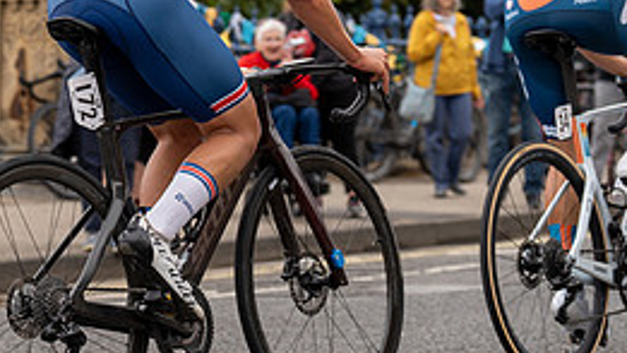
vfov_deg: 7.4
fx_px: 2711
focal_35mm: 163
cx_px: 24
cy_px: 54
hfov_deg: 13.0
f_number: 3.5
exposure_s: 1/1000
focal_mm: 70
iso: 320
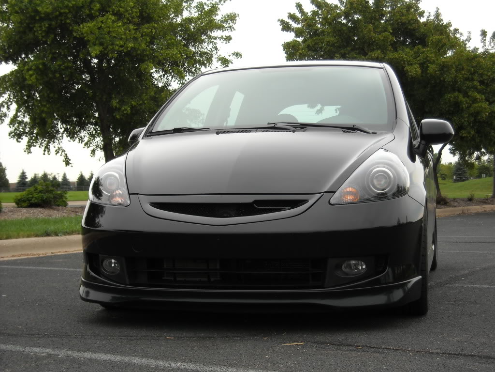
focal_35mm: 68
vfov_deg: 21.6
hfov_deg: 28.6
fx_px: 972
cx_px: 248
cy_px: 186
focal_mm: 11.02
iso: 64
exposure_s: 1/161
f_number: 3.7
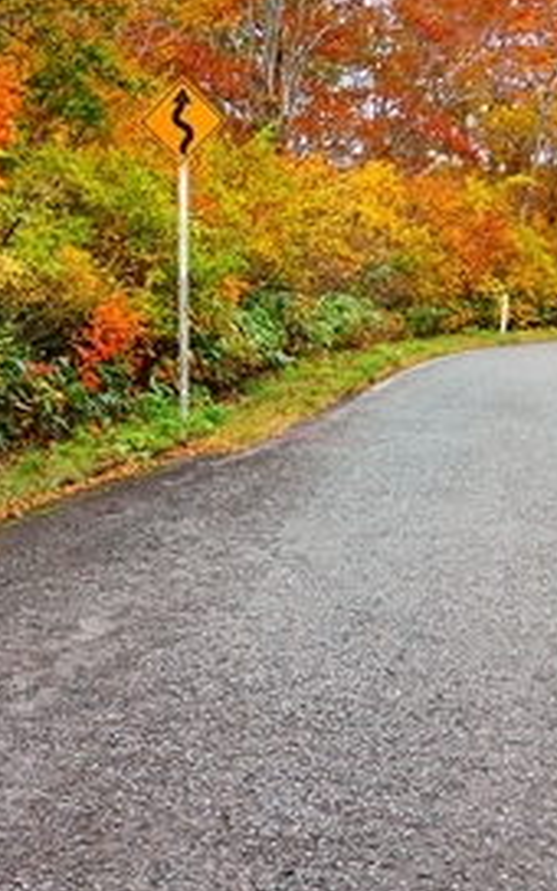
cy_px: 423
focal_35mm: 72
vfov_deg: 28.6
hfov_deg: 17.7
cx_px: 23
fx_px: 1749
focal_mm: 24
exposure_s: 1/60
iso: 200
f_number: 4
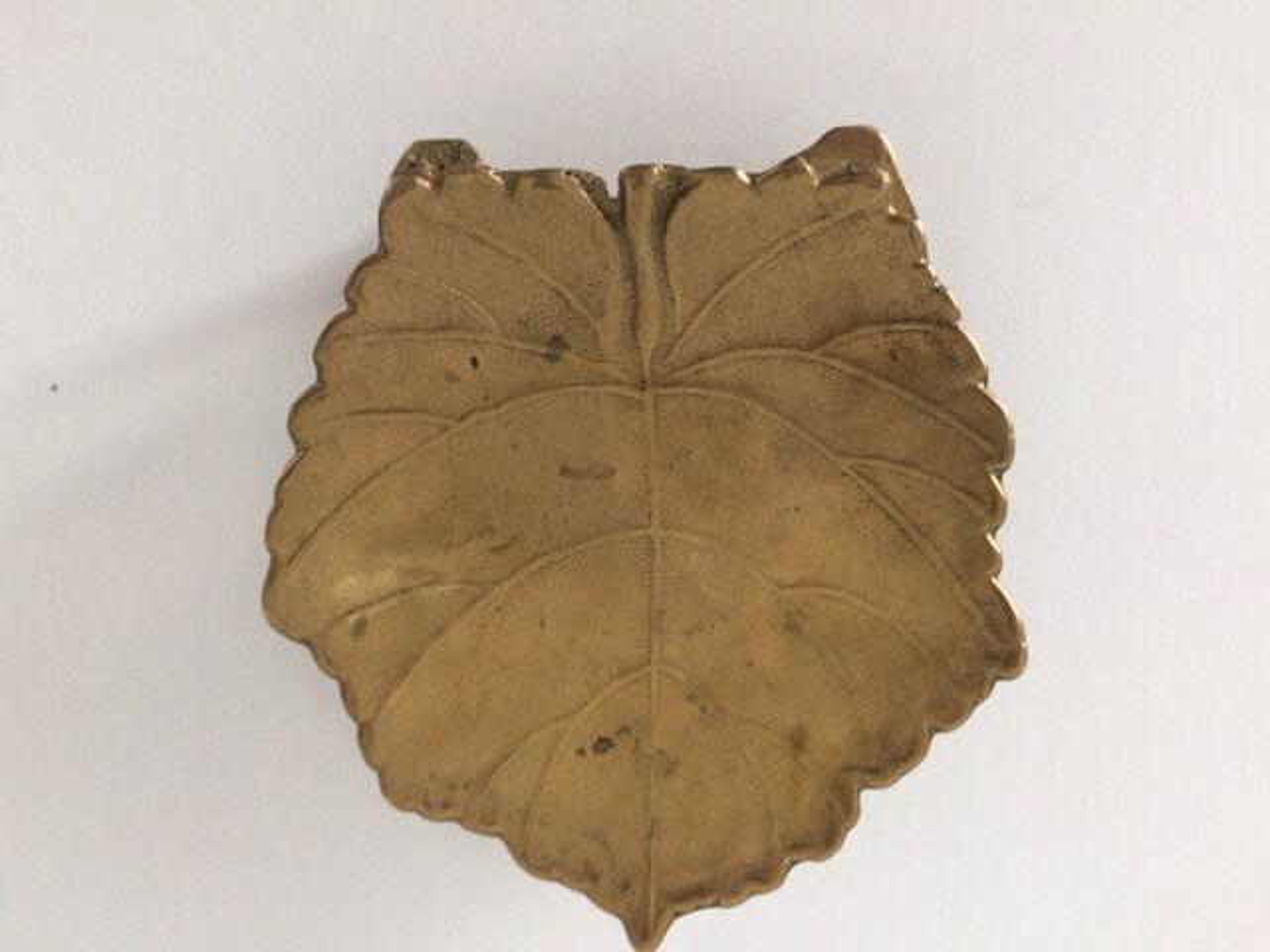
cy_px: 476
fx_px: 1064
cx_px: 635
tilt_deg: -86.0
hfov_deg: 61.7
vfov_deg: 48.2
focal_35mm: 29
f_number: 2.2
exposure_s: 1/33
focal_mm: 4.15
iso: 200
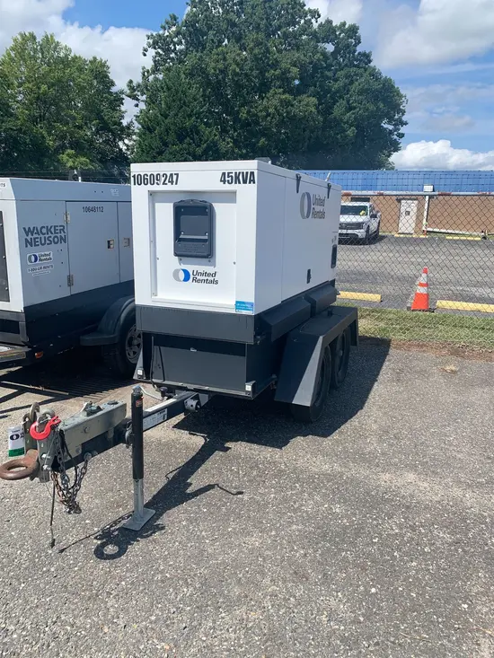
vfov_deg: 67.3
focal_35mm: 26
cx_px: 247
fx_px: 495
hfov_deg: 53.1
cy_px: 329
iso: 25
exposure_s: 1/2075
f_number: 1.8
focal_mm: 4.25
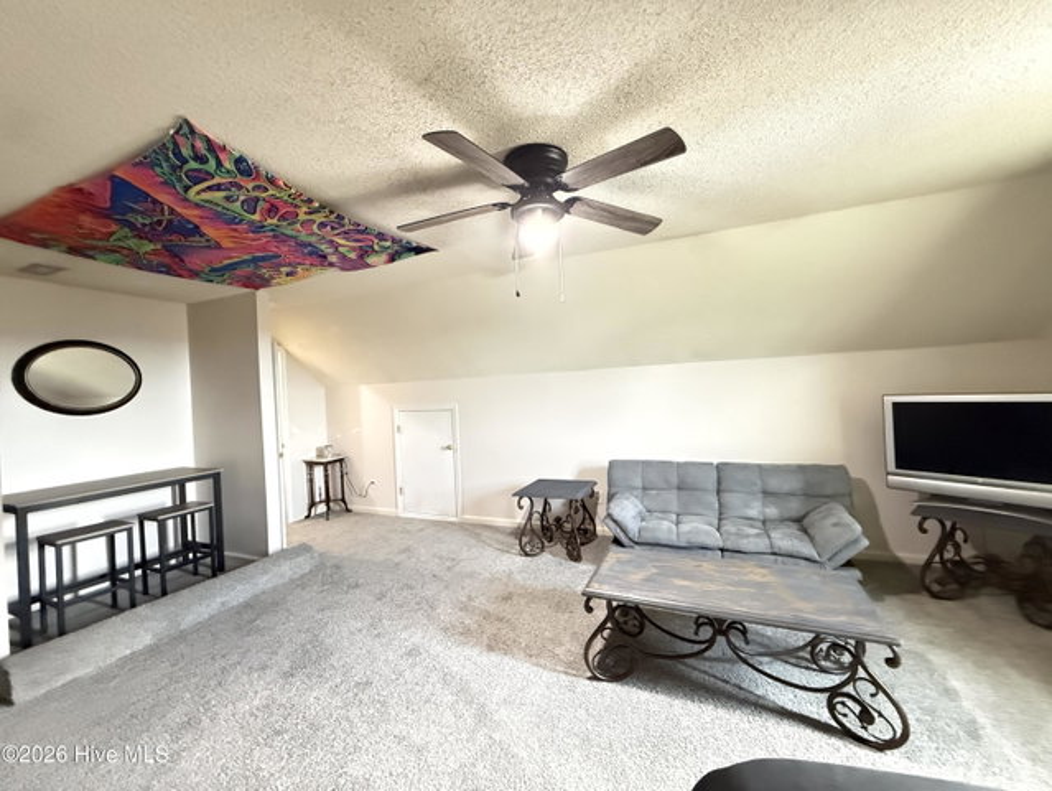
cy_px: 396
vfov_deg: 85.7
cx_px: 526
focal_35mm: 14
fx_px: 426
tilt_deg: +0.3
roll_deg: +2.8
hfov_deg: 102.0
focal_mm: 2.22
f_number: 2.2
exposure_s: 1/30
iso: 1600
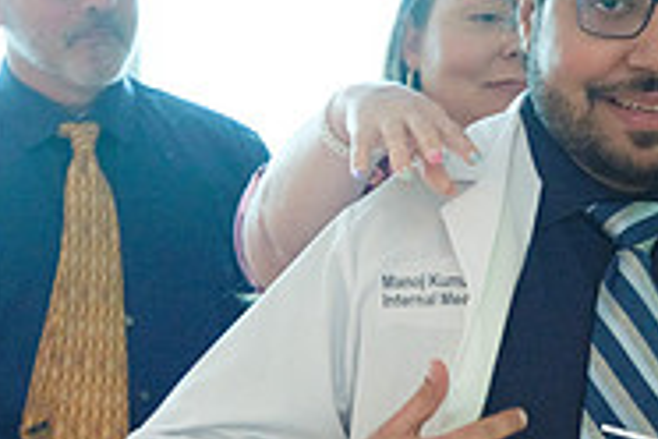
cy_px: 398
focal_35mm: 175
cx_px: 187
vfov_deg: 7.8
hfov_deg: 11.7
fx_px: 3198
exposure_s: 1/125
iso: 640
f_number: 2.8
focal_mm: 37.6
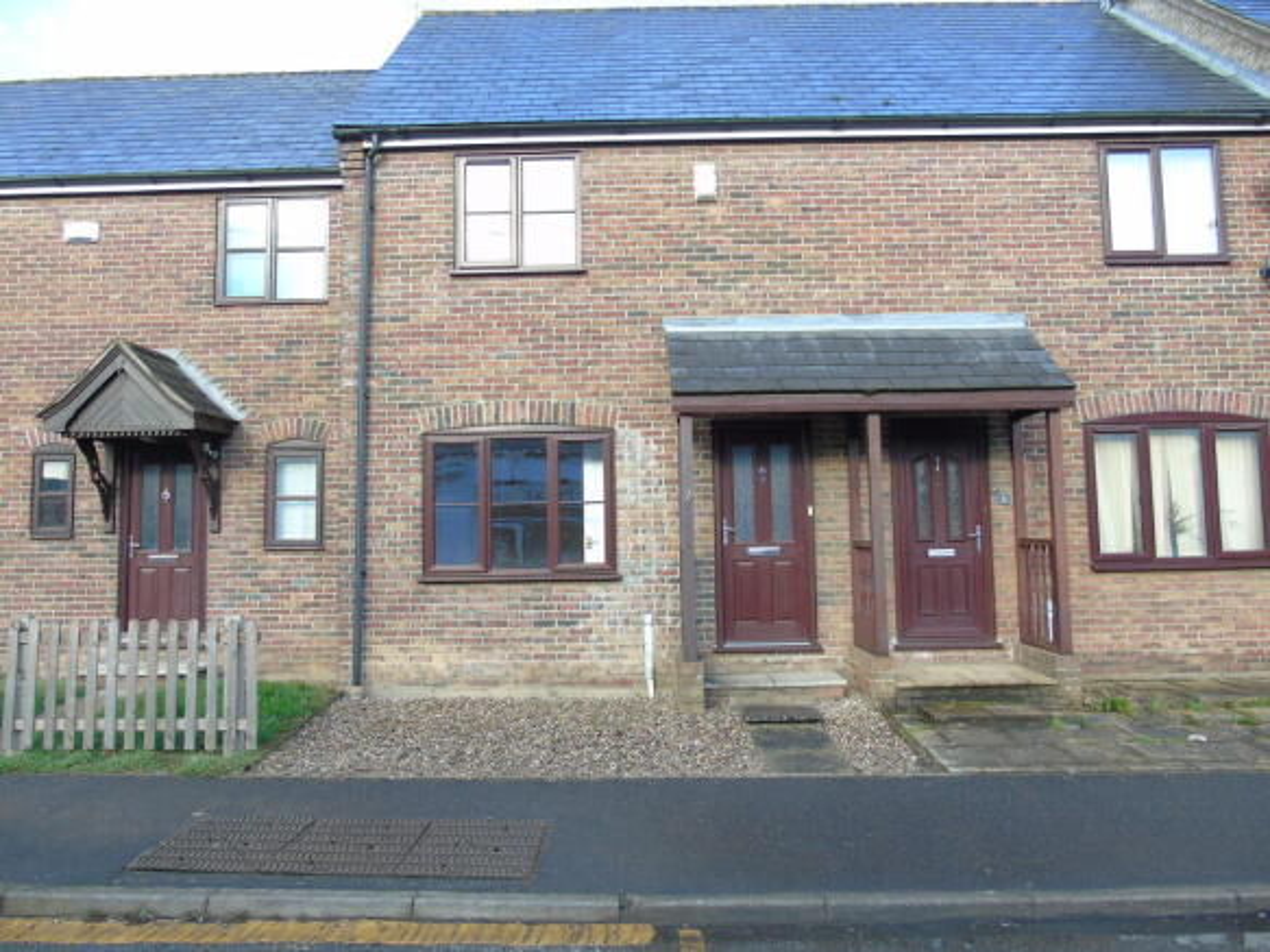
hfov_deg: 69.4
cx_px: 635
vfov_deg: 54.9
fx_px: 917
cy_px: 476
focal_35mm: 25
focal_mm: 4.4
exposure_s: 1/100
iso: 80
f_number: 3.4
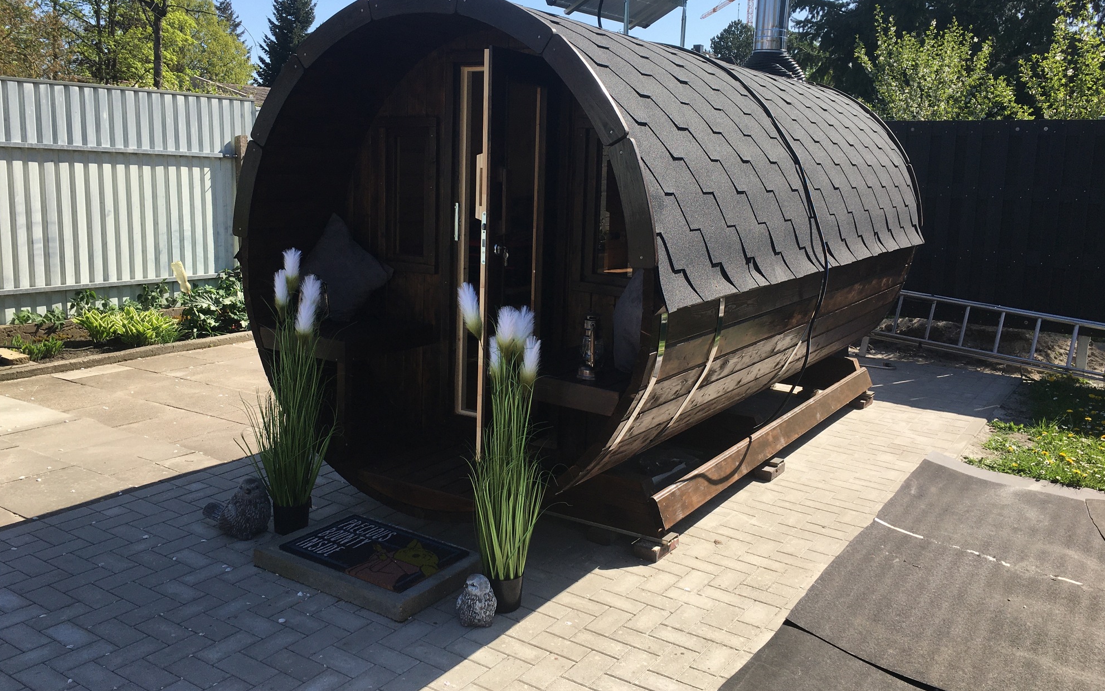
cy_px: 306
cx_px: 553
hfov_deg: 61.2
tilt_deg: -8.5
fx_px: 934
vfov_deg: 40.6
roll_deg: -0.8
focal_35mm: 31
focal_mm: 4.15
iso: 25
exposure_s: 1/1026
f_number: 2.2
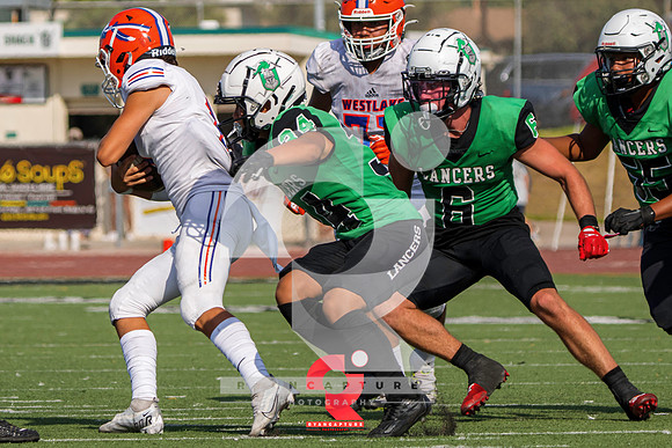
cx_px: 279
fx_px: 9367
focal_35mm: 502
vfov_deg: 2.7
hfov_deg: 4.1
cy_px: 142
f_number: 6.3
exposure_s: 1/1250
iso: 100
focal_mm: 214
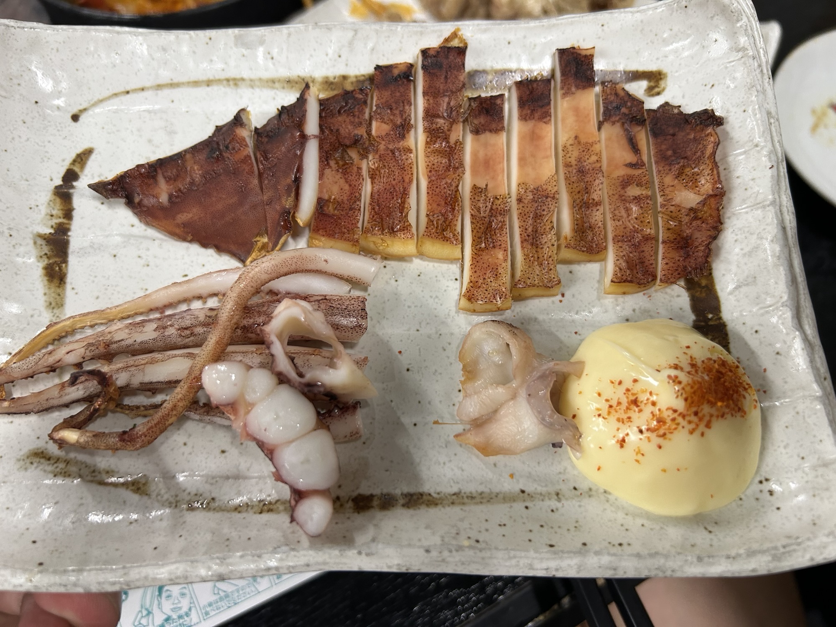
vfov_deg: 53.1
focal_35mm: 26
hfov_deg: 67.3
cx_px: 418
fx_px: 628
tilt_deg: -59.8
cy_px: 314
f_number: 1.5
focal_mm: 5.7
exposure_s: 1/110
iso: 125
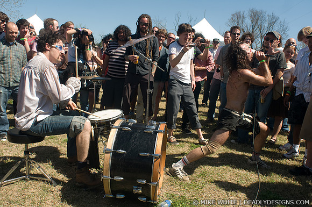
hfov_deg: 62.0
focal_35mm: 30
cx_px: 156
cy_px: 104
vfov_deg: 43.5
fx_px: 260
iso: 100
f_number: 4
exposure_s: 1/640
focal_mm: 20
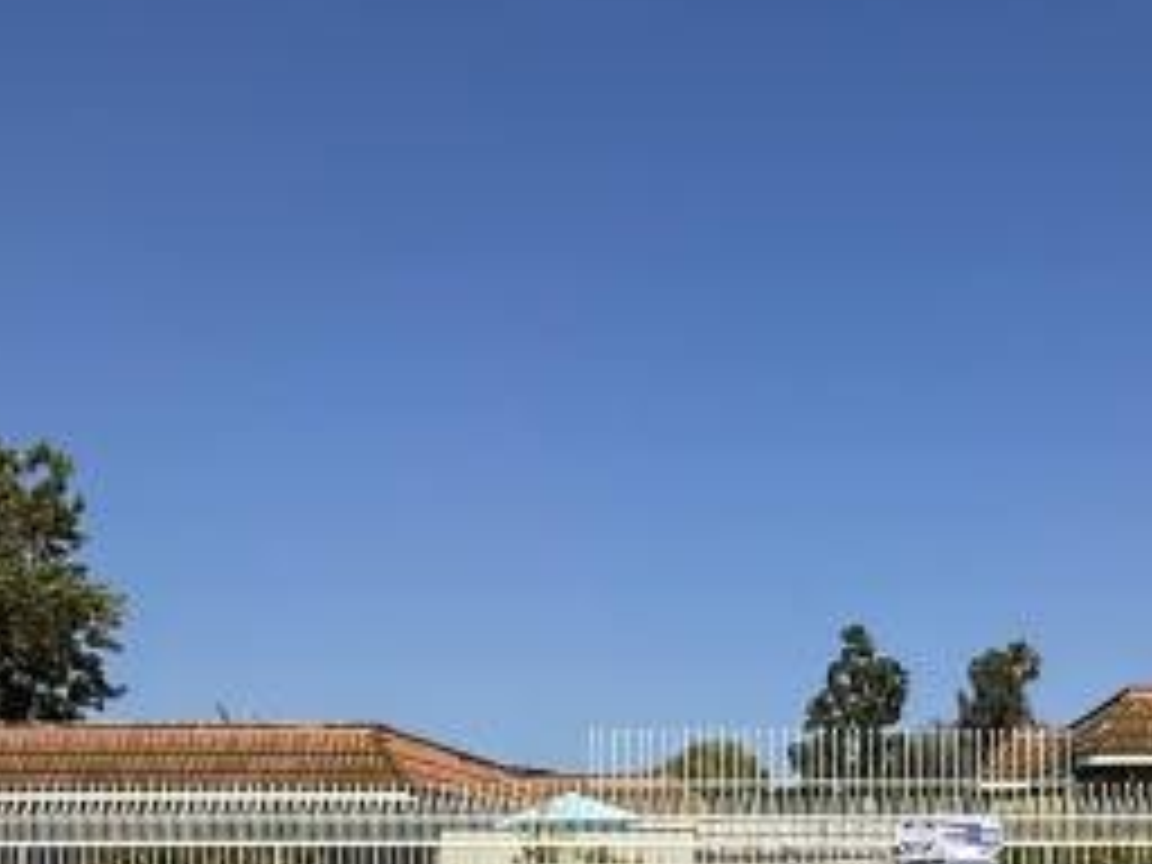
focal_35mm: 56
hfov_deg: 33.8
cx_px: 828
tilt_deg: +0.4
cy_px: 864
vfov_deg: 24.9
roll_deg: +0.0
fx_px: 1864
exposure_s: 1/4425
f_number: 2.2
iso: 50
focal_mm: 2.22
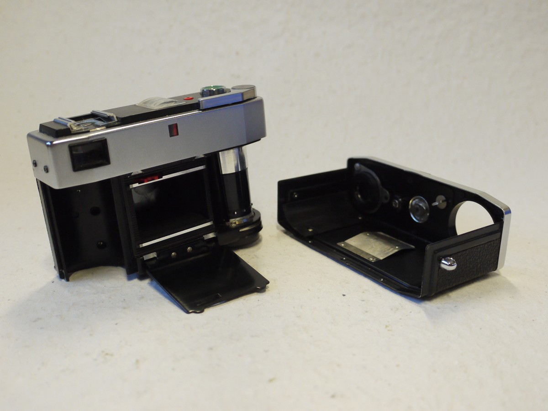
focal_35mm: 40
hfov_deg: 46.8
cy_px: 206
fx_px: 633
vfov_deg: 36.0
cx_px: 274
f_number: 4.5
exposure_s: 1/125
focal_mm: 20
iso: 800
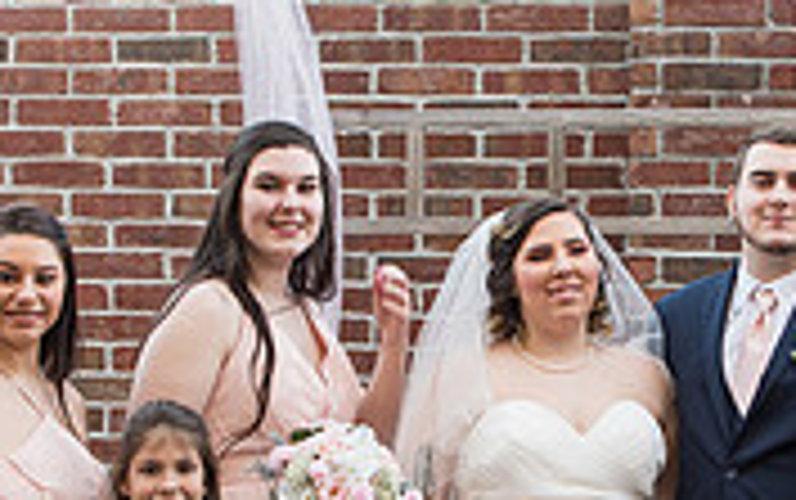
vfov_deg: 10.2
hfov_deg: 16.3
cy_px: 449
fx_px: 2779
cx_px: 538
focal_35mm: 128
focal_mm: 26
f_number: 3.5
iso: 320
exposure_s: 1/200
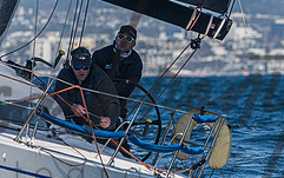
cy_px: 87
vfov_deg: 1.8
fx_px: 5716
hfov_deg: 2.8
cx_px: 225
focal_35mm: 738
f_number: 6.3
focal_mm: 260
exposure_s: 1/5000
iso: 400
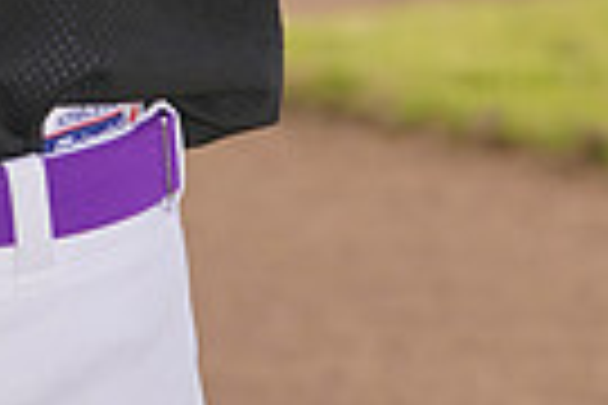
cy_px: -662
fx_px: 11298
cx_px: -164
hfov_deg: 3.1
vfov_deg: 2.0
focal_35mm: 669
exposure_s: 1/200
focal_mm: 156
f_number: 7.1
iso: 100
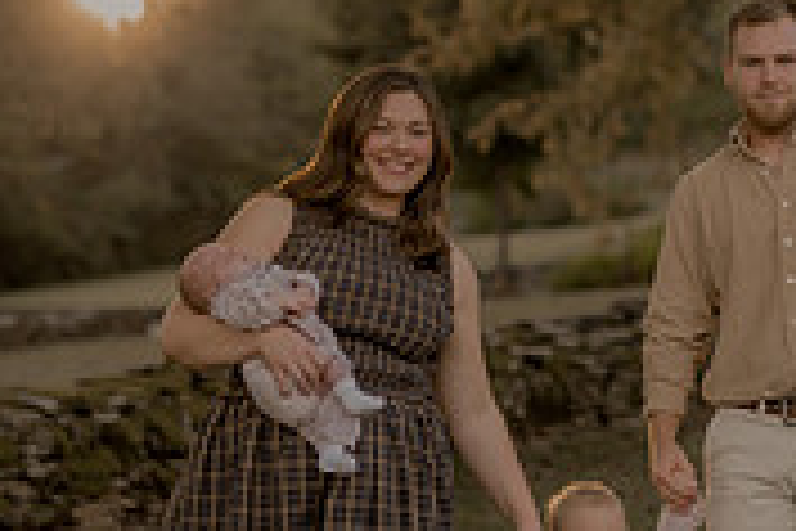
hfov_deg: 16.1
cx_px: 591
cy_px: 288
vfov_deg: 10.8
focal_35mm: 127
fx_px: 2808
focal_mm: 50
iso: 160
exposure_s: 1/400
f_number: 1.8
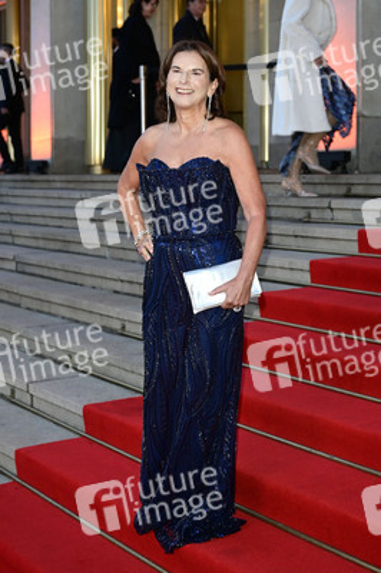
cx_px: 190
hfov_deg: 28.0
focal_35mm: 48
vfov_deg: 41.1
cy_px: 286
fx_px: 763
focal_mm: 48
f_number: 4
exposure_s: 1/200
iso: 4000
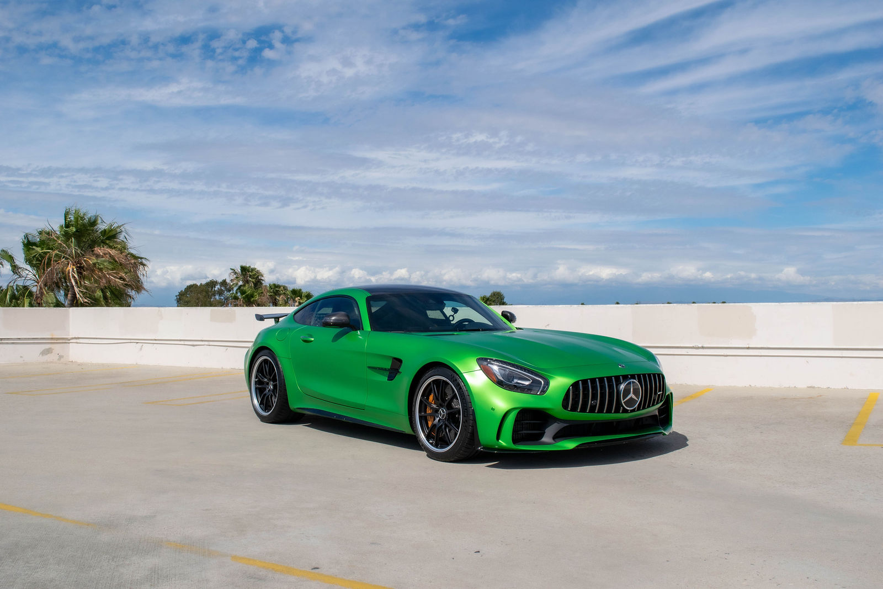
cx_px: 442
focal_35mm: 36
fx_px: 883
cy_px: 294
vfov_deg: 36.9
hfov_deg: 53.1
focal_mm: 24
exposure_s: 1/2000
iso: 320
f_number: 8
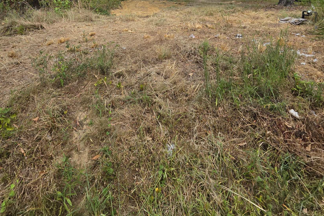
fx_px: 171
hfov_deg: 86.9
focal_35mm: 19
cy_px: 18
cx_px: 157
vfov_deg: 55.3
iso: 40
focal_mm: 2.2
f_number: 1.9
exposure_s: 1/803
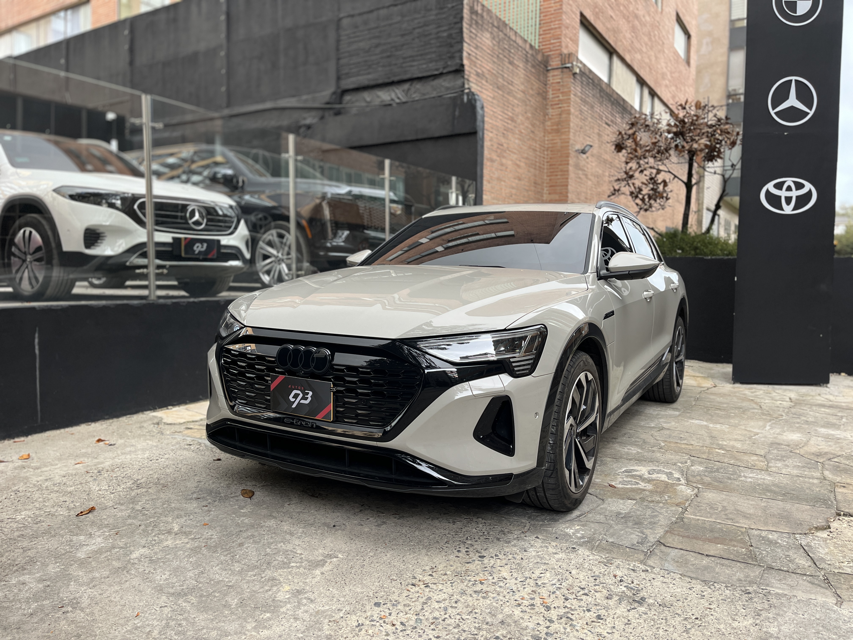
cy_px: 320
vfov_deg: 53.1
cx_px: 426
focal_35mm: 26
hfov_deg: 67.3
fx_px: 641
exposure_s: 1/121
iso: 125
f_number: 1.6
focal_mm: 5.1
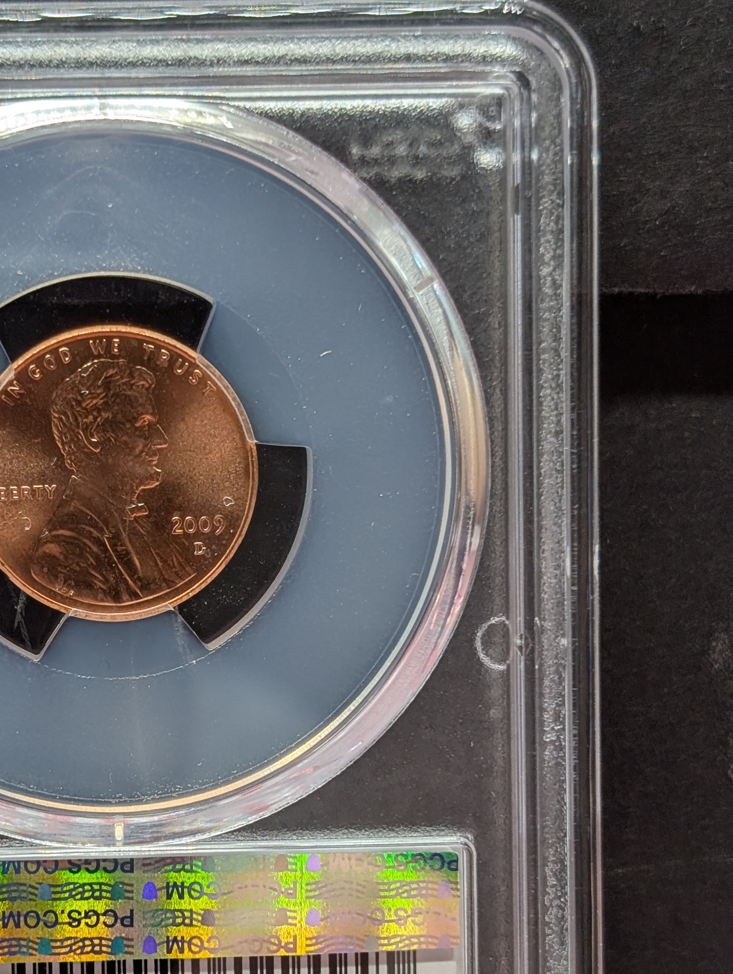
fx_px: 2337
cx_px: 150
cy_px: 657
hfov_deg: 17.7
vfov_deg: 23.4
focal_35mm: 83
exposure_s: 1/38.3
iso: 20
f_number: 1.68
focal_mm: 6.9
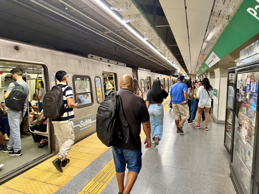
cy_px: 97
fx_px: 180
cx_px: 130
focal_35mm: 24
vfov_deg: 56.8
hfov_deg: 71.6
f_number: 1.78
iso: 250
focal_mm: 6.76
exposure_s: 1/60
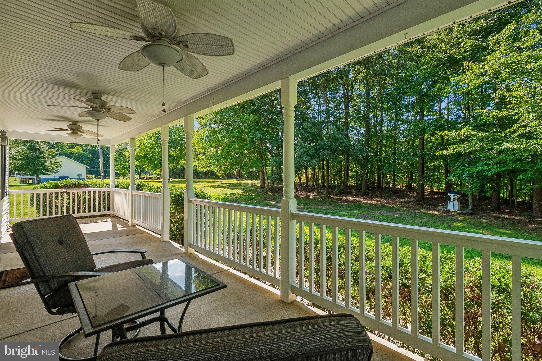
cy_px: 180
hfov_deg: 100.4
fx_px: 226
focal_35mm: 15
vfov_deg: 77.3
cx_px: 271
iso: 400
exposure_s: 1/500
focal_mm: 10
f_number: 8
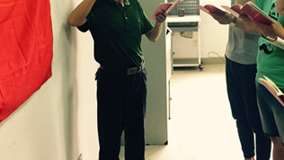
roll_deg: +0.9
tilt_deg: -8.2
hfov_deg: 34.7
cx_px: 175
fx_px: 452
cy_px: 24
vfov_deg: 19.8
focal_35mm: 60
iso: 40
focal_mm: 4.15
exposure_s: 1/17
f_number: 2.2
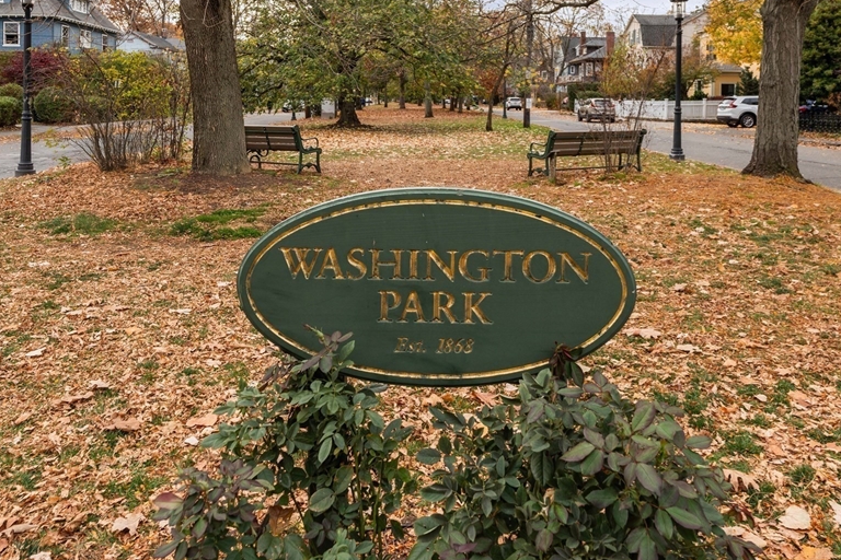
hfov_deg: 64.2
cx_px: 430
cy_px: 202
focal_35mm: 29
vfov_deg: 45.0
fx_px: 670
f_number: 7.1
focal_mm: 21.5
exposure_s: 1/160
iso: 320
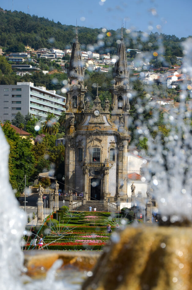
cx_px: 89
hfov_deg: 12.1
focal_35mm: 113
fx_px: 909
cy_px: 153
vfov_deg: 18.1
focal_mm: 70
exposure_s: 1/800
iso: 100
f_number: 7.1
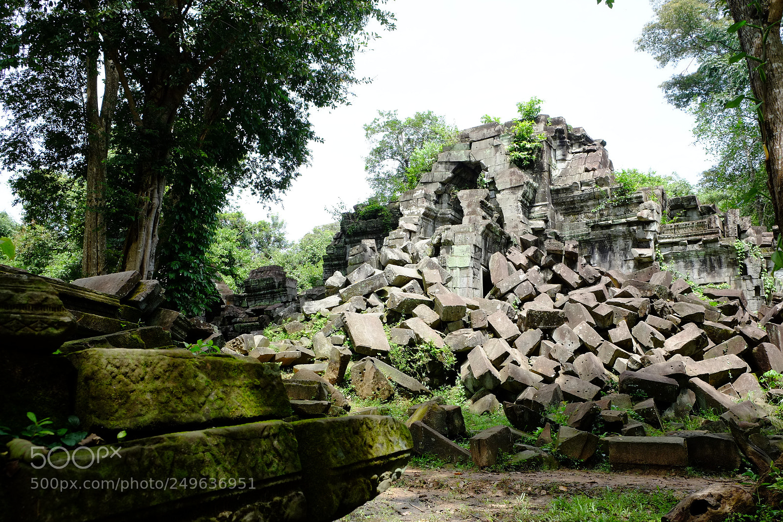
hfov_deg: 63.7
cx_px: 392
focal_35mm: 29
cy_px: 261
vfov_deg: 44.9
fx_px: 631
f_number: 6.4
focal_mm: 19.6
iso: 400
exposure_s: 1/200
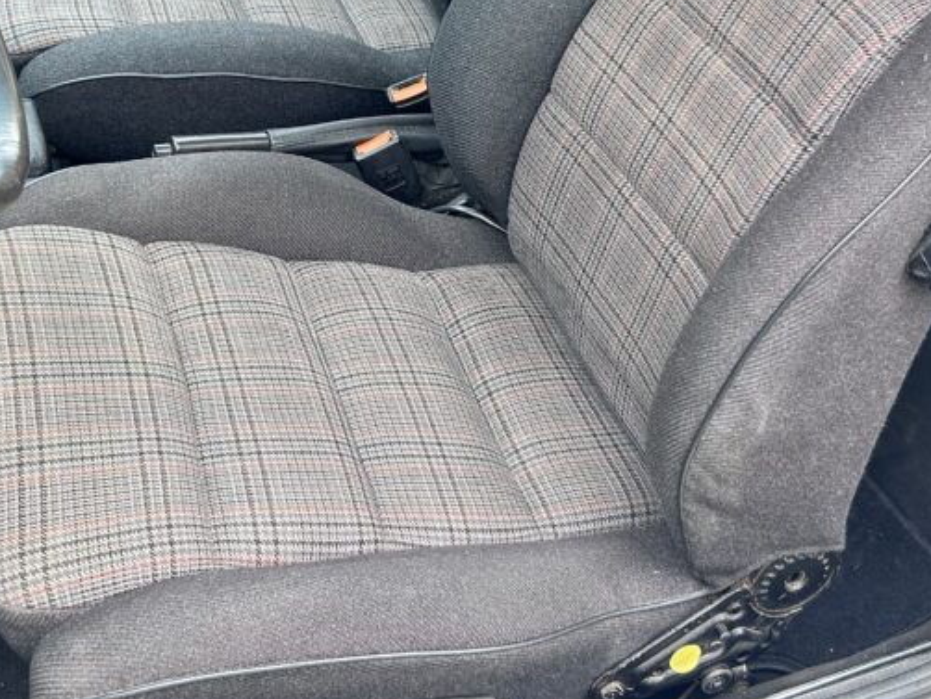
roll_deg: -2.5
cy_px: 133
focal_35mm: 53
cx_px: 462
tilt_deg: -36.2
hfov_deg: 36.2
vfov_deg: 27.0
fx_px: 1426
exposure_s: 1/171
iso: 50
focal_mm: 5.7
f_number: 1.5
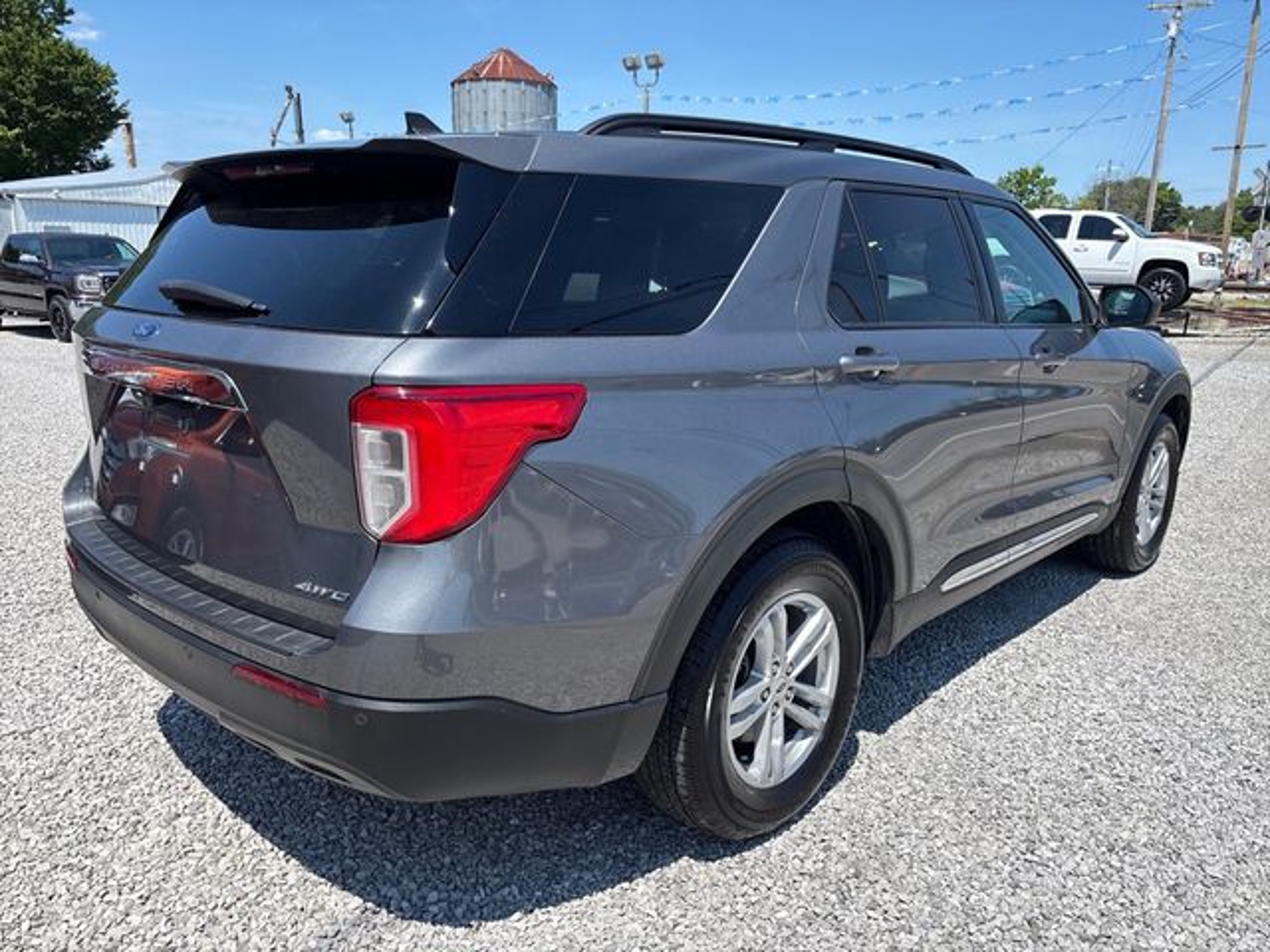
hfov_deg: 67.3
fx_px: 954
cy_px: 476
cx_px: 635
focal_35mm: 26
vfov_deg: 53.1
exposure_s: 1/2062
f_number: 1.6
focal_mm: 5.96
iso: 50
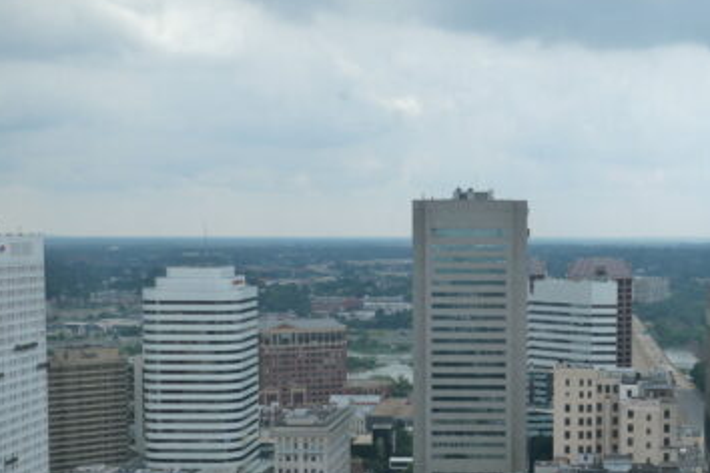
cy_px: 341
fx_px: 1282
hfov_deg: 30.4
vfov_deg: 20.8
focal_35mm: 65
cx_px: 536
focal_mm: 20
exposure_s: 1/250
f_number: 5.6
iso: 100
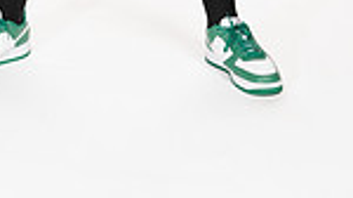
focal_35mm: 157
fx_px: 1468
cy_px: -299
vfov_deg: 7.2
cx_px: 108
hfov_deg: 13.7
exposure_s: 1/250
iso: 250
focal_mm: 50
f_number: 5.6
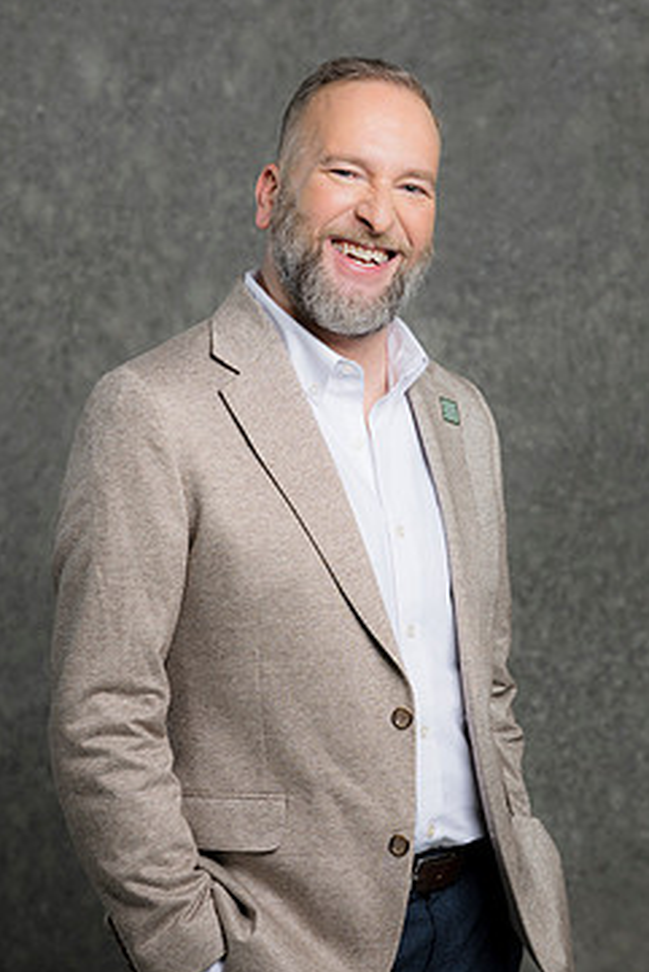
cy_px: 557
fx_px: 2863
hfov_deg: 12.9
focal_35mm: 106
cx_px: 334
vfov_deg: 19.3
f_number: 5
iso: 125
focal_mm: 85
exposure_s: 1/200
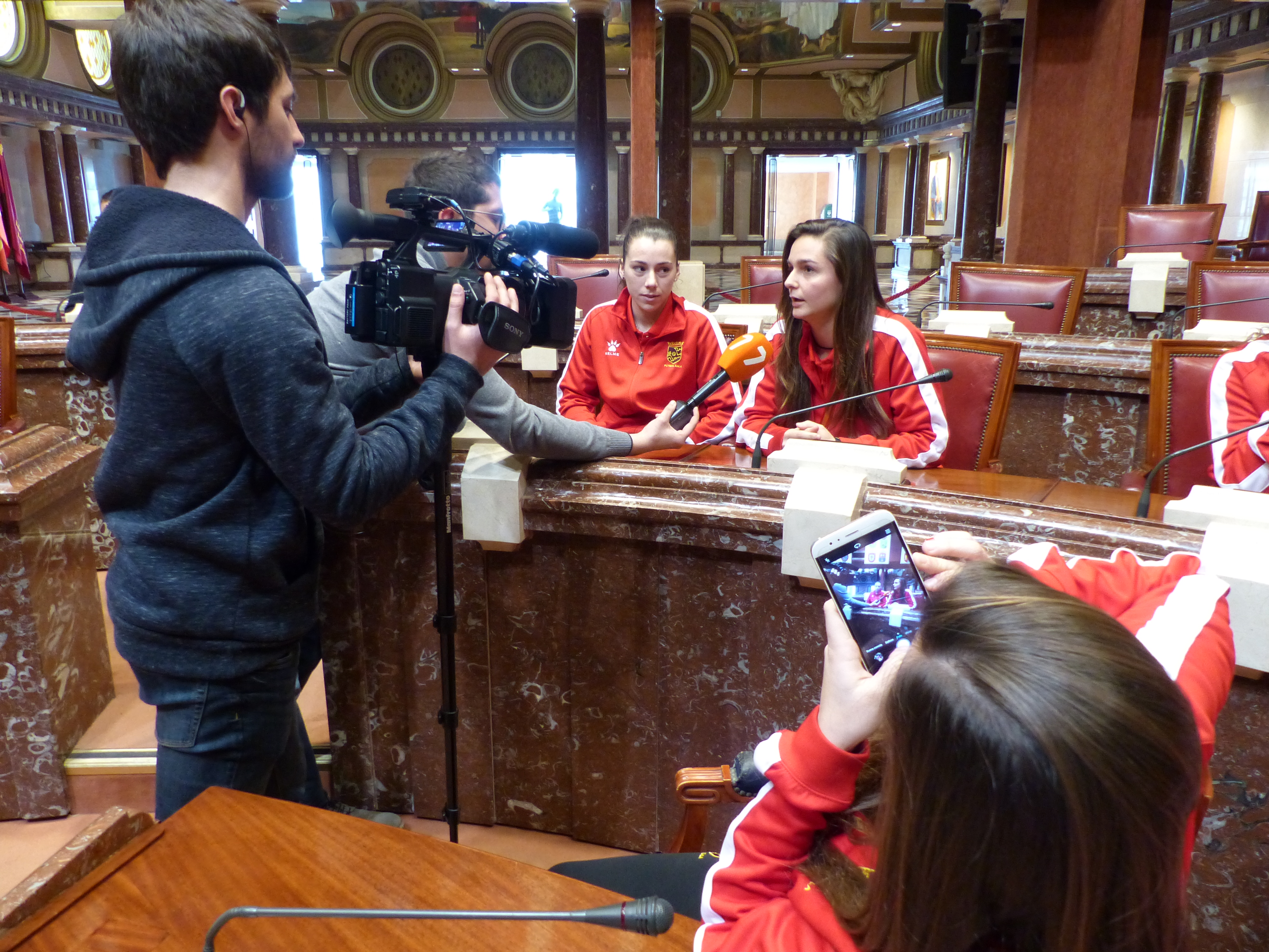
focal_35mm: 25
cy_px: 476
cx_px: 634
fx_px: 916
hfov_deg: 69.4
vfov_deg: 54.9
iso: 400
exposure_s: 1/15
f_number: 2.8
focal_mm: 4.5
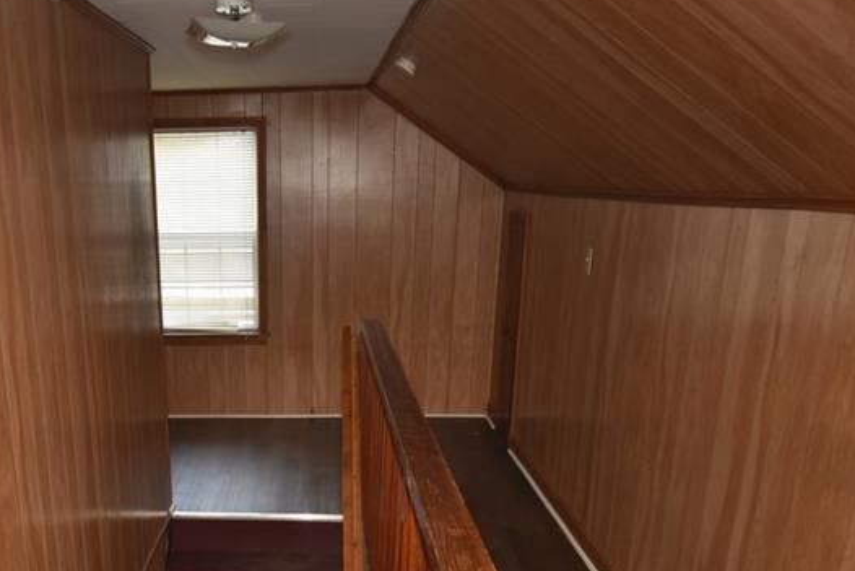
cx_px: 247
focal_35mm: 37
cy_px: 505
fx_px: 879
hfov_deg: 50.4
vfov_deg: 34.1
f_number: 8
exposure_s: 1/60
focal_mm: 19
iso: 1250
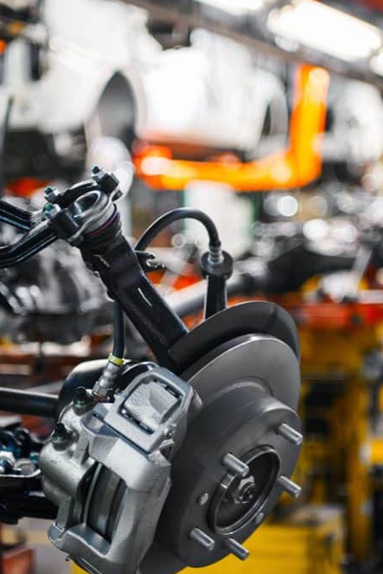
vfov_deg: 22.4
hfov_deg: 15.0
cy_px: 287
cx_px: 221
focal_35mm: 91
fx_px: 1452
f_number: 2.8
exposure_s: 1/200
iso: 1000
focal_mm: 60
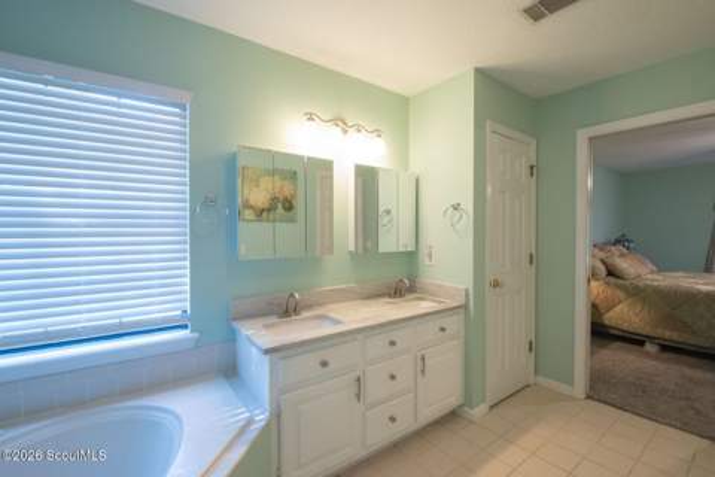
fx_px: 298
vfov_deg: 77.3
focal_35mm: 15
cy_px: 238
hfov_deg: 100.4
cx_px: 358
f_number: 8
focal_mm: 10
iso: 1250
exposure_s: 1/20
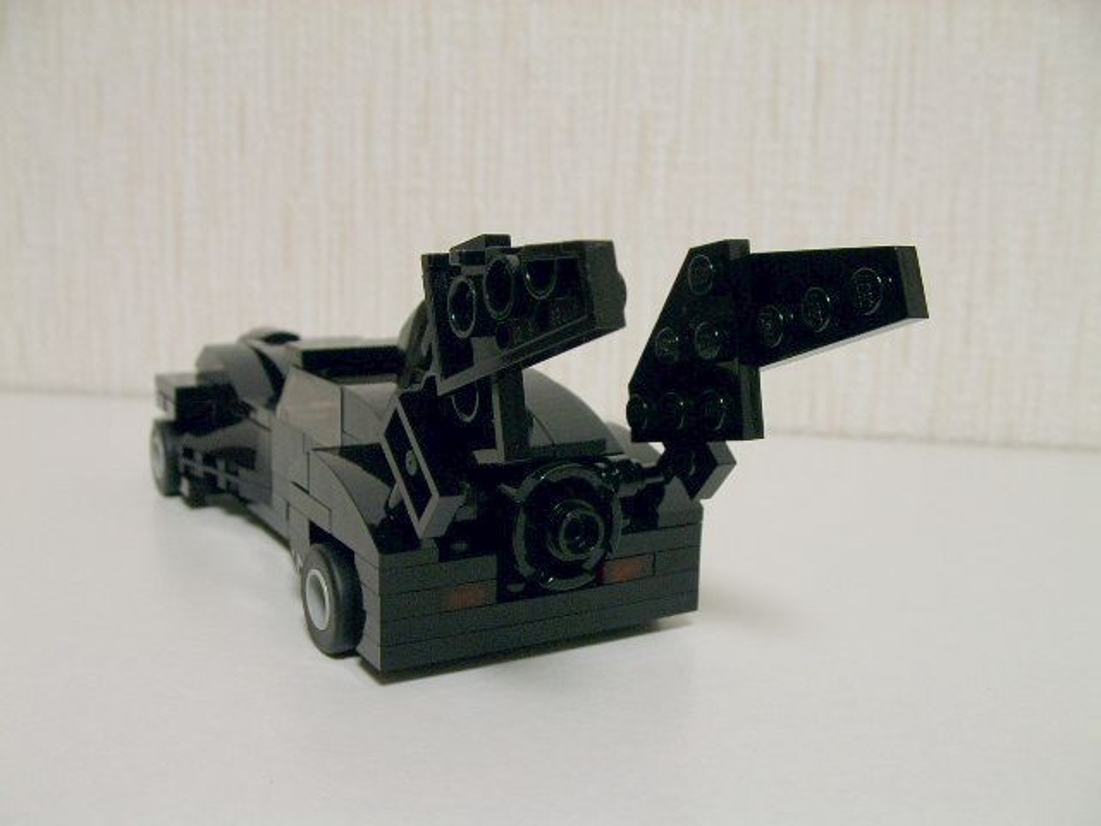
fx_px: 1209
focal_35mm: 38
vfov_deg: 37.7
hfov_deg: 49.0
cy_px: 413
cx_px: 550
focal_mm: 5.8
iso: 100
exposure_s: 1/15.5
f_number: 3.5
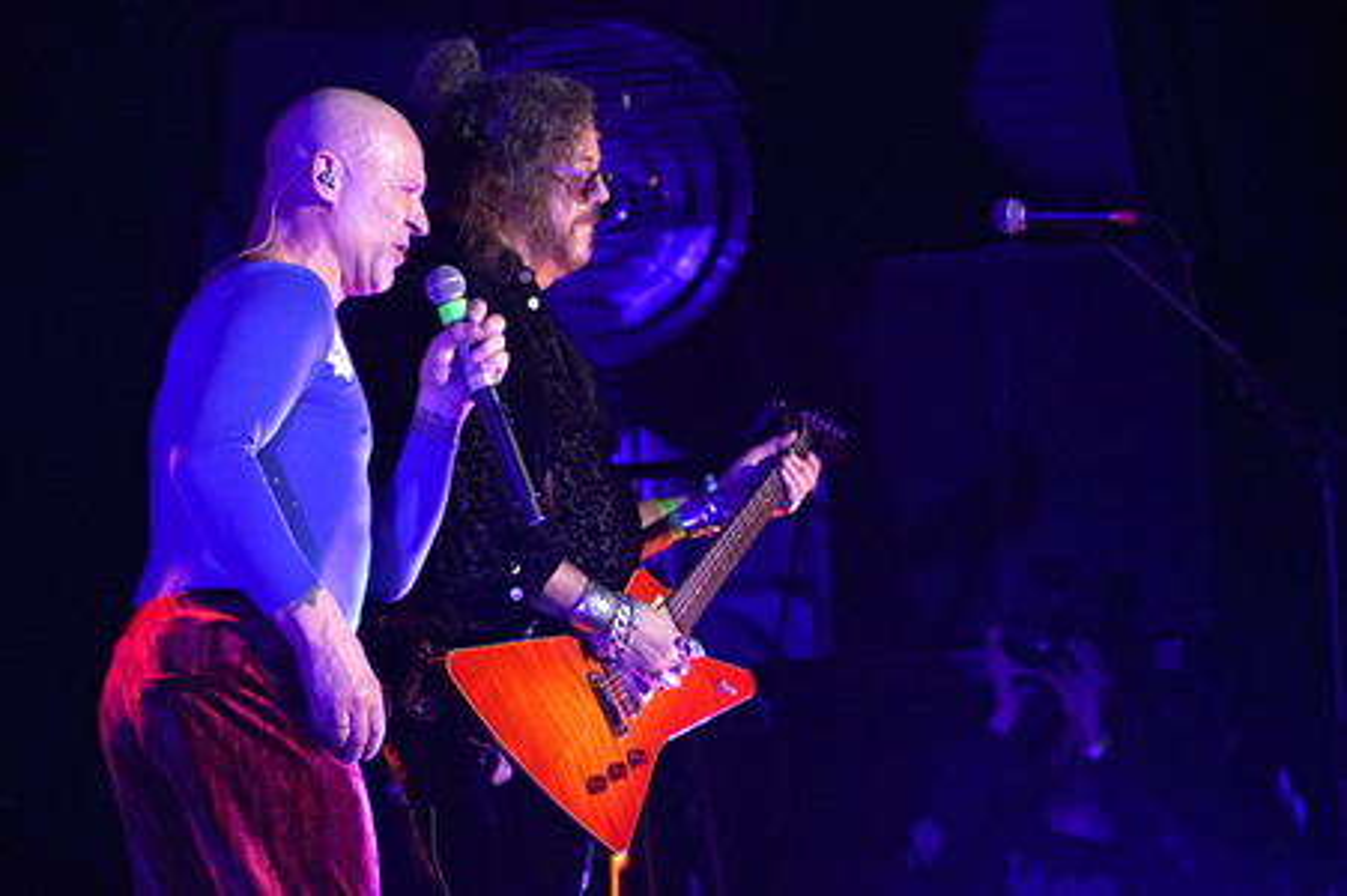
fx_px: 3739
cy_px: 448
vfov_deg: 13.7
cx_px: 674
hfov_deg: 20.4
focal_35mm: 100
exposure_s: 1/400
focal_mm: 100
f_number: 4.5
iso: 2500
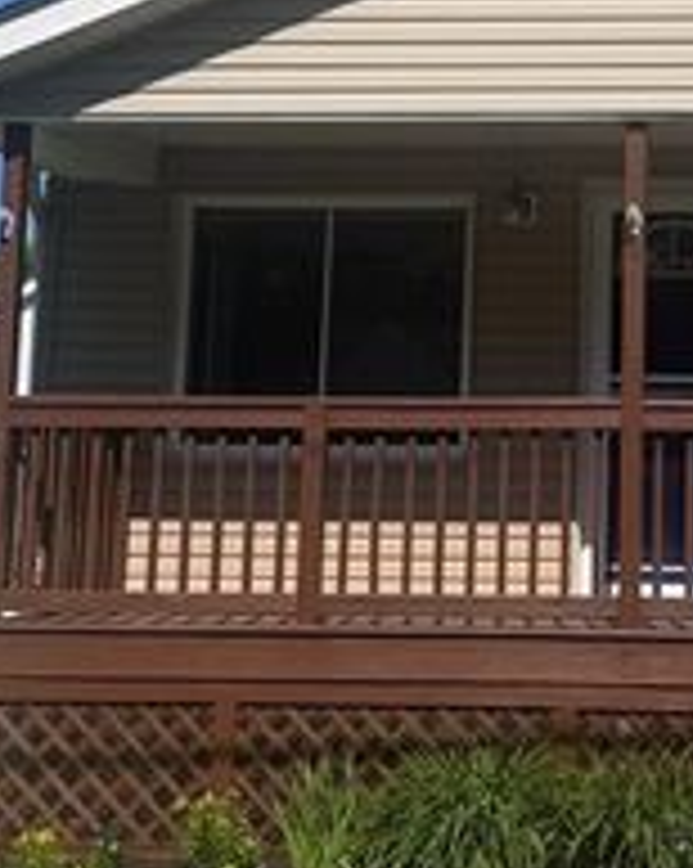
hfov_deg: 18.5
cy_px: 187
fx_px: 2080
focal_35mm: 81
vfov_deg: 23.3
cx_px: 666
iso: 80
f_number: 1.78
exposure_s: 1/6173
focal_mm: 6.76
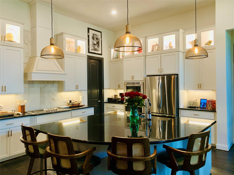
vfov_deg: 53.1
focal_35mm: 26
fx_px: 176
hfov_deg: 67.3
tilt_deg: +0.0
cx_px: 117
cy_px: 88
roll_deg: +0.6
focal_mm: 4.25
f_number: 1.8
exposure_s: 1/60
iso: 125
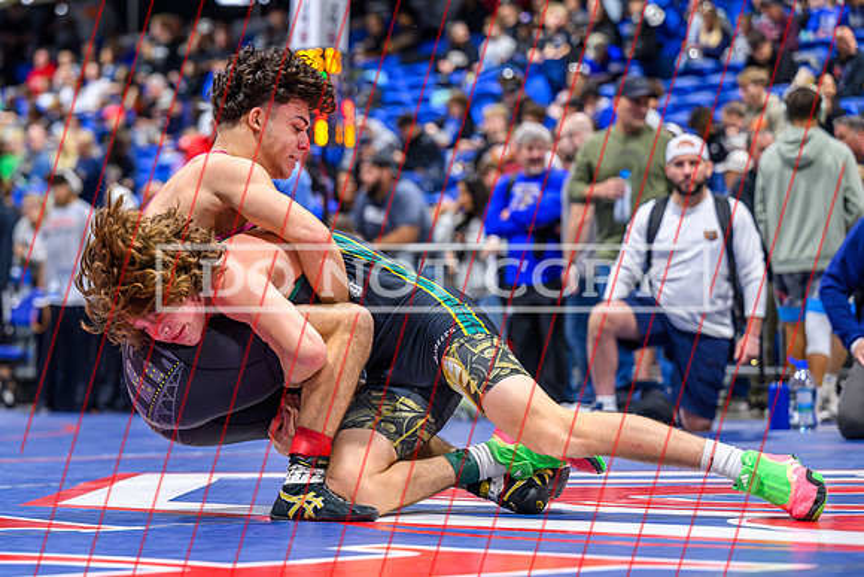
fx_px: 3097
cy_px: 313
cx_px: 277
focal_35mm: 129
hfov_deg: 15.8
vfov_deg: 10.6
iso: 4000
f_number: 2.8
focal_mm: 93
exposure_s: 1/800
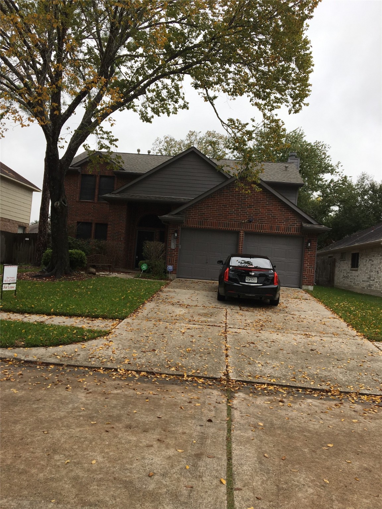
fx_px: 427
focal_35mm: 29
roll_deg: -5.1
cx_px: 191
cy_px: 254
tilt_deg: +4.4
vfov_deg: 61.7
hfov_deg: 48.2
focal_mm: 4.15
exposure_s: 1/509
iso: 25
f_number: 2.2
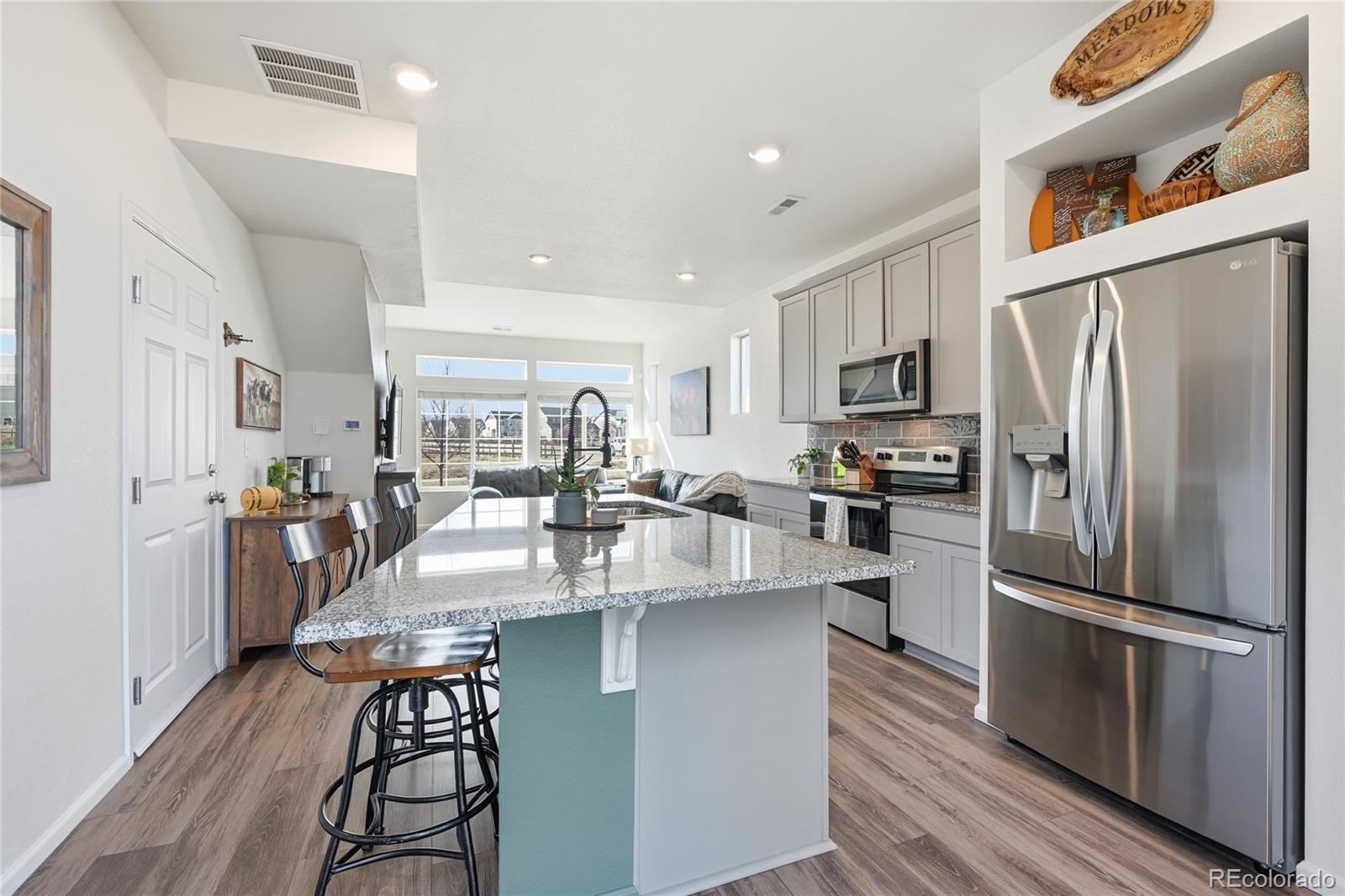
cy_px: 448
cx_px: 672
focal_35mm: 16
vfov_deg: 73.7
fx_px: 598
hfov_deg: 96.7
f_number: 8
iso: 400
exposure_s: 1/800
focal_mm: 16
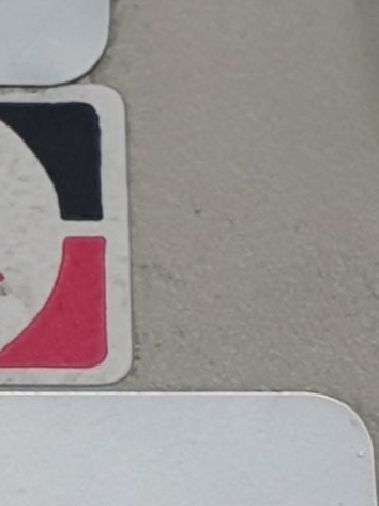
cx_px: -208
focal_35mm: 141
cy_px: 609
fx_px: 2058
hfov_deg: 10.1
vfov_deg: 13.6
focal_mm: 4.3
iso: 50
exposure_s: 1/50
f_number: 2.4
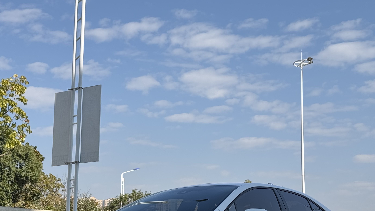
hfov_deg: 27.9
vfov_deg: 15.9
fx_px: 756
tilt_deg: +9.6
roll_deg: -0.8
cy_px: 135
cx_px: 189
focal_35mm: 76
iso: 64
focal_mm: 6.76
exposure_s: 1/2717
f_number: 1.78
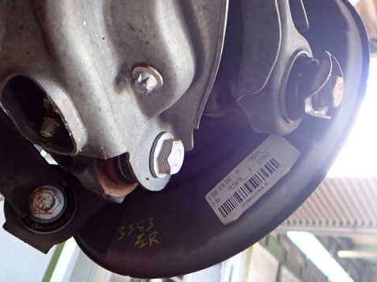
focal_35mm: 38
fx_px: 414
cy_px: 122
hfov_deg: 48.9
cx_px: 204
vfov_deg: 37.6
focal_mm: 5.4
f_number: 2.3
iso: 400
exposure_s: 1/60
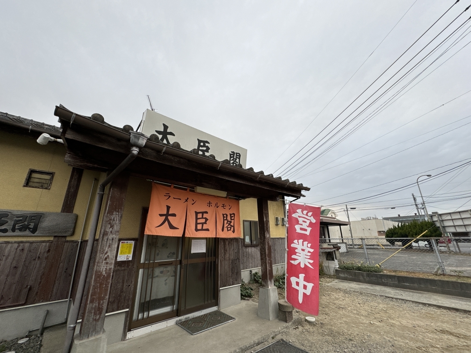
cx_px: 236
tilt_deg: +18.1
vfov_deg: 85.7
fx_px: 190
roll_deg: +1.2
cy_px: 176
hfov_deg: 102.1
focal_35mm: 14
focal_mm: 2.22
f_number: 2.2
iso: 64
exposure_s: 1/99
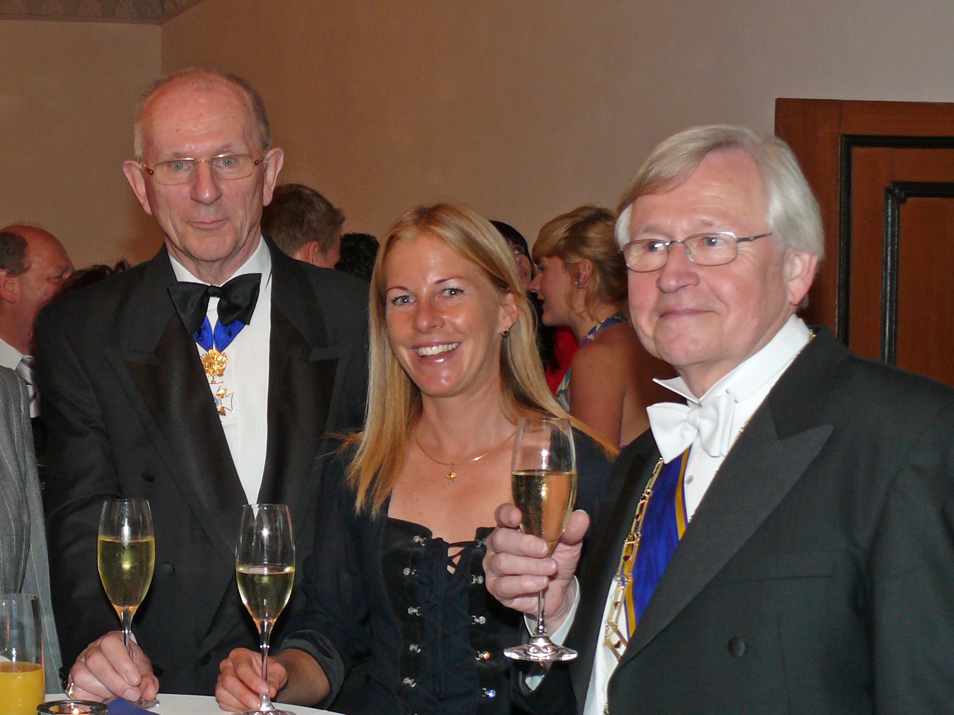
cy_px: 487
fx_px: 1736
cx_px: 172
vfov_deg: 23.2
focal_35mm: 63
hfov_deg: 29.9
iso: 100
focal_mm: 7.4
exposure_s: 1/30
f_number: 4
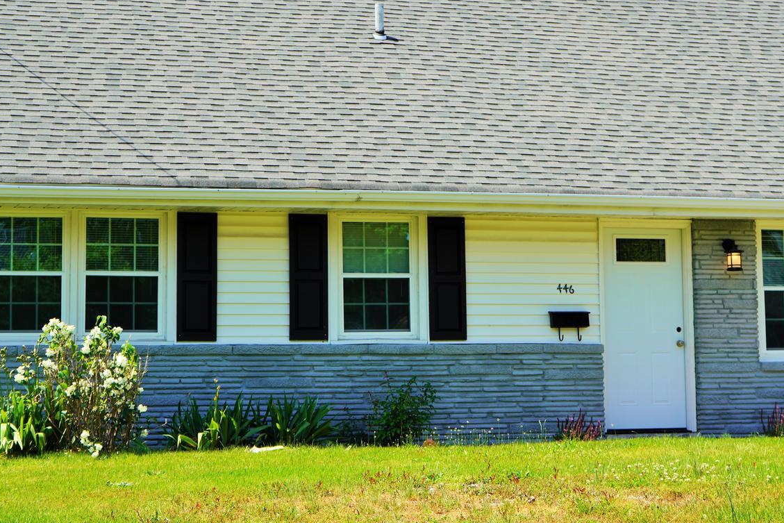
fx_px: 1699
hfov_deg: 25.9
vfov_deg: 17.5
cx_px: 467
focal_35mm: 78
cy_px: 230
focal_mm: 43
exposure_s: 1/500
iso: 100
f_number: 5
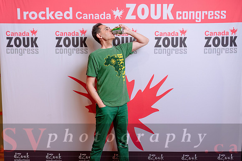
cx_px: 118
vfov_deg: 39.8
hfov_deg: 56.9
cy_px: 78
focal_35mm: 33
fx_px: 223
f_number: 3.5
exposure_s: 1/60
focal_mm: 32
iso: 200
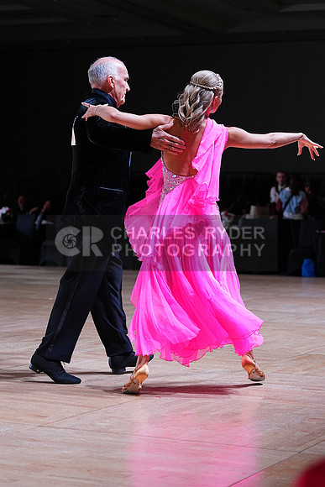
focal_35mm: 88
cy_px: 244
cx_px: 162
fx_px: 1191
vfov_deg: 23.1
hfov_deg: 15.5
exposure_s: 1/400
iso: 1000
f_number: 4
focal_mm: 88
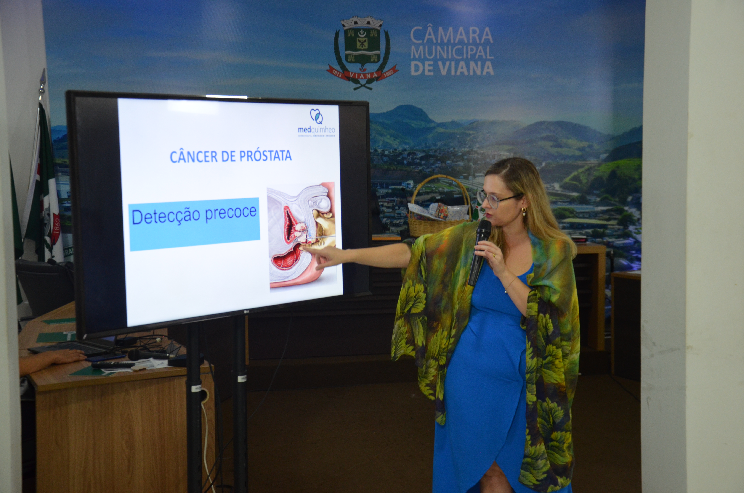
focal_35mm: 57
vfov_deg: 23.7
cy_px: 246
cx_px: 372
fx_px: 1176
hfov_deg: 35.1
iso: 800
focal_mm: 38
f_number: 4.5
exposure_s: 1/50
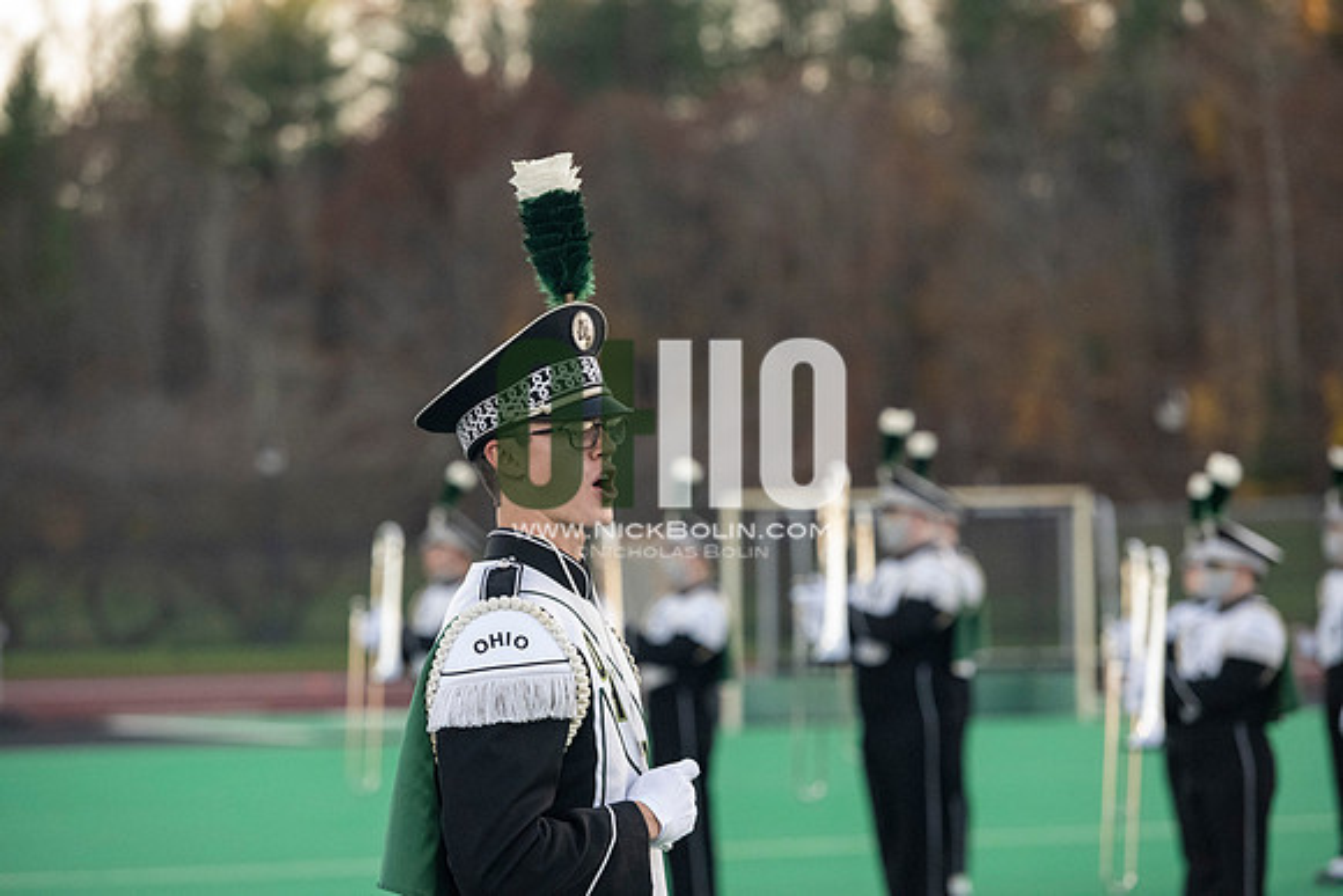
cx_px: 672
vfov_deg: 8.1
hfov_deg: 12.1
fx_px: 6343
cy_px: 448
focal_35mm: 170
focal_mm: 170
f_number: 4.5
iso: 5000
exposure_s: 1/3200
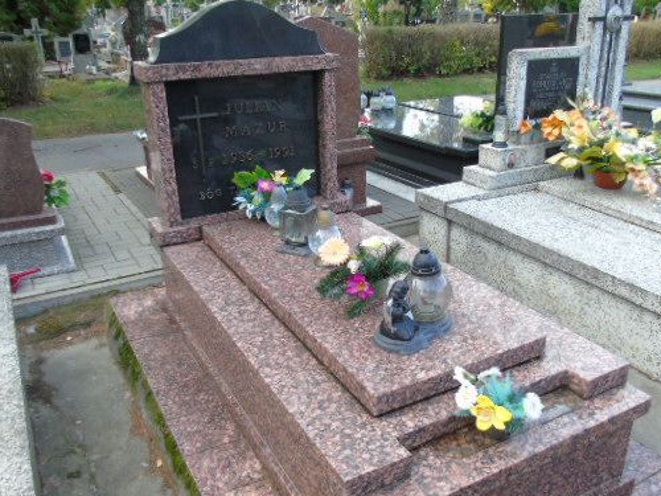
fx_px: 611
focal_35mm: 32
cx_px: 361
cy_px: 274
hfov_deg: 56.7
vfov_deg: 44.1
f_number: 3.4
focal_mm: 4.4
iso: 80
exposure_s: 1/100
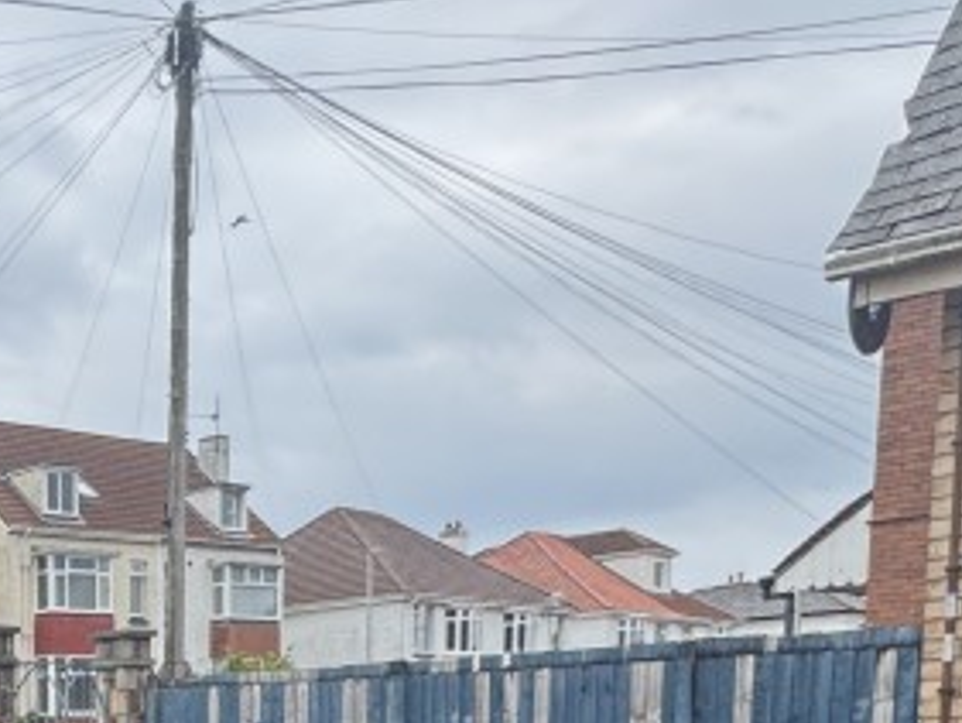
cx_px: -274
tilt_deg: -4.1
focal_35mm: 51
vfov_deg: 25.0
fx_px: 1418
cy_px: 925
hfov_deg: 30.1
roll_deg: +2.4
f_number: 2.2
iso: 40
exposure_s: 1/537
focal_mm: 2.22
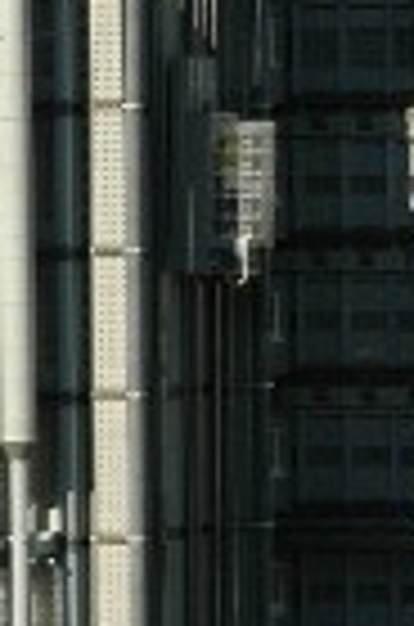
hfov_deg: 3.2
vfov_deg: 4.8
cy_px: 446
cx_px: 734
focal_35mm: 432
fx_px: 7489
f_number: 13
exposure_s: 1/125
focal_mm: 50
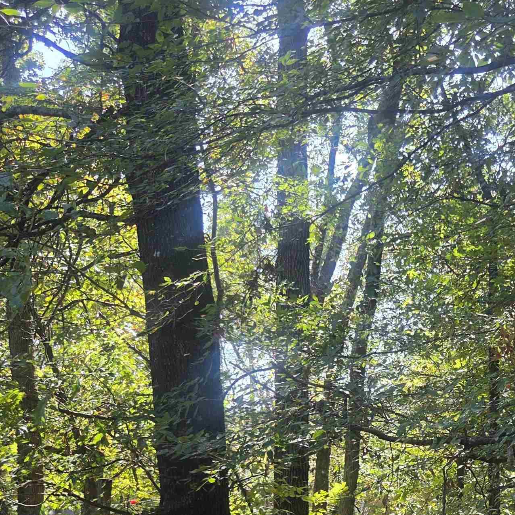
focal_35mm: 49
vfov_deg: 32.9
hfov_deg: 33.2
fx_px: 825
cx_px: 446
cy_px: 462
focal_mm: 5.4
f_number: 1.8
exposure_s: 1/157
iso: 25
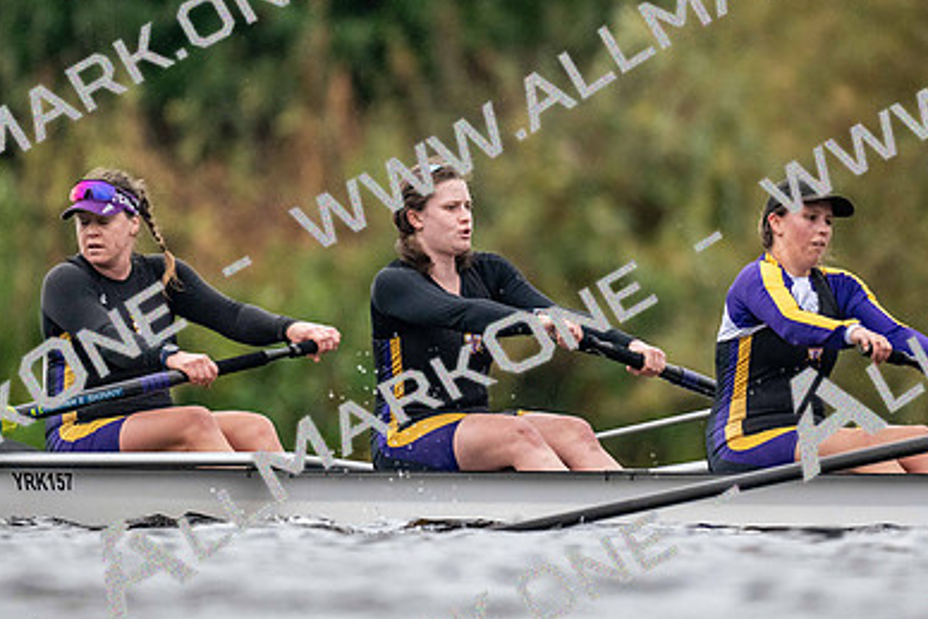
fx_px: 23104
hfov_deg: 2.3
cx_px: 586
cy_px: 255
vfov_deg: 1.5
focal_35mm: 896
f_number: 4
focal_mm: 600
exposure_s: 1/2500
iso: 3200
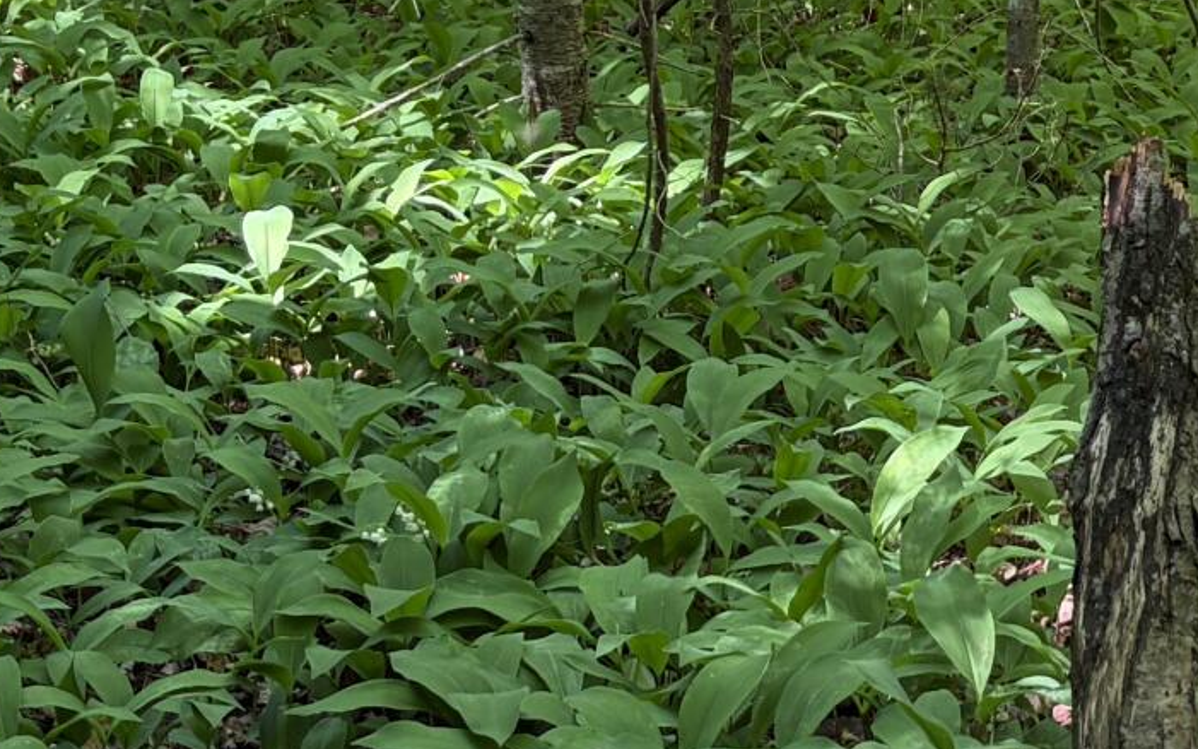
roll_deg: -1.2
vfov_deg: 11.0
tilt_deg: -13.8
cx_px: 1335
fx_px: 3852
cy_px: 84
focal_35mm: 118
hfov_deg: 17.1
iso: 80
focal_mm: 5.96
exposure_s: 1/121
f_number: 1.6
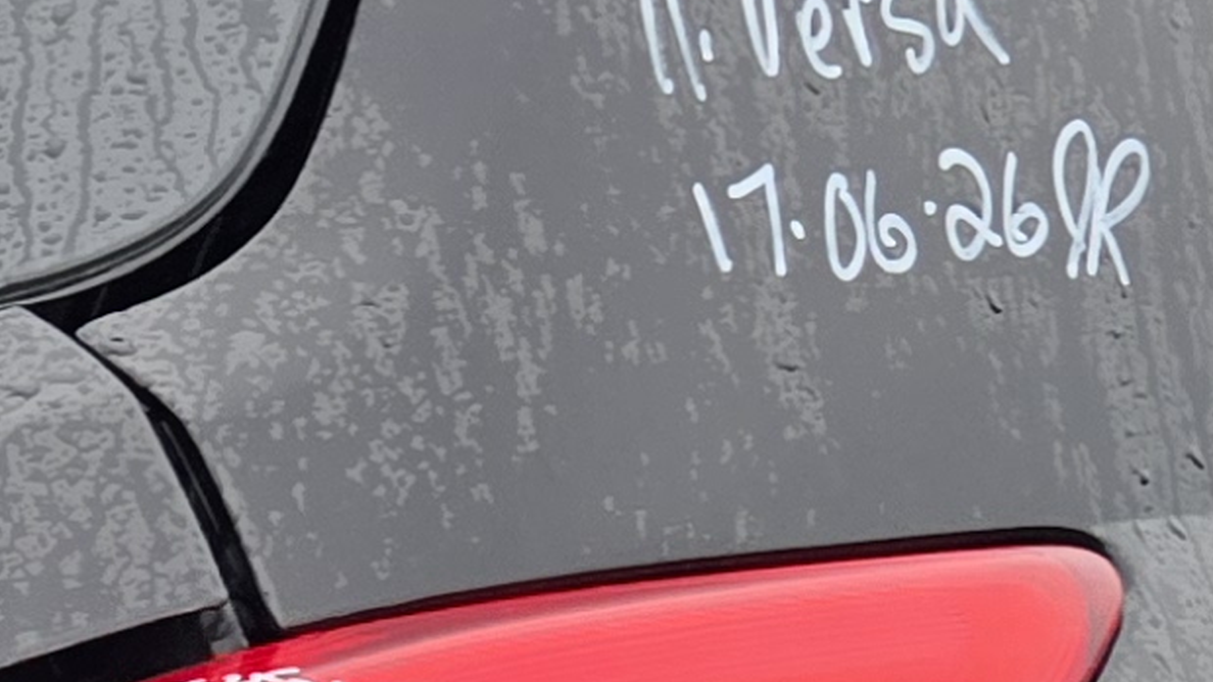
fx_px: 5210
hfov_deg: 13.0
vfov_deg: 7.1
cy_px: 1497
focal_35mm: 162
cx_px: -110
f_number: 1.8
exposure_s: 1/180
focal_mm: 5.4
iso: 50
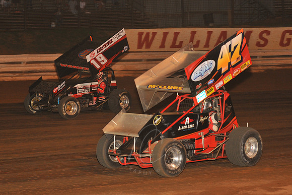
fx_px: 698
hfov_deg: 23.6
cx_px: 146
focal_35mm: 86
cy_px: 98
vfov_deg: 15.9
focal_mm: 86
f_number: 7.1
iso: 1250
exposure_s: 1/320
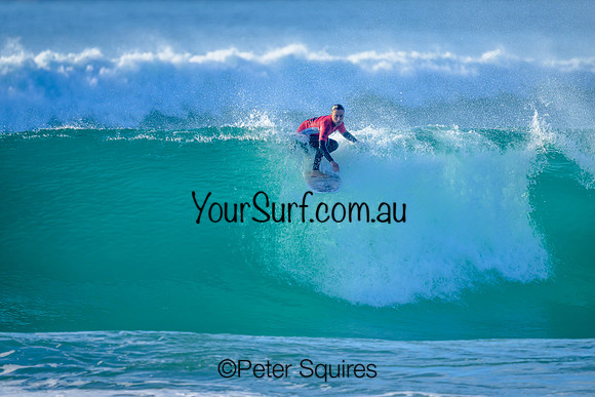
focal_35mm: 803
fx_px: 13270
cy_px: 199
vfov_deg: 1.7
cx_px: 296
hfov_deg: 2.6
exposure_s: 1/2000
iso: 450
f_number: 6.3
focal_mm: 800
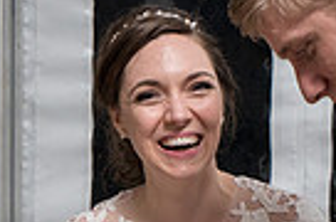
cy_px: 278
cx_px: 193
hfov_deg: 12.6
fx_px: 1527
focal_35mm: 164
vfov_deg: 8.2
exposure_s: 1/200
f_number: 5
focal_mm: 34
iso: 2000
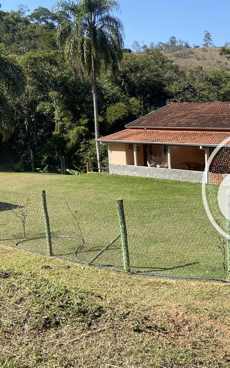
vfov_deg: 45.3
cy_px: 188
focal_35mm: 44
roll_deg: +1.9
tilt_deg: -8.1
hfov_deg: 26.9
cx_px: 251
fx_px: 441
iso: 32
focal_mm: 4.25
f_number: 1.8
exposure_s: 1/1754
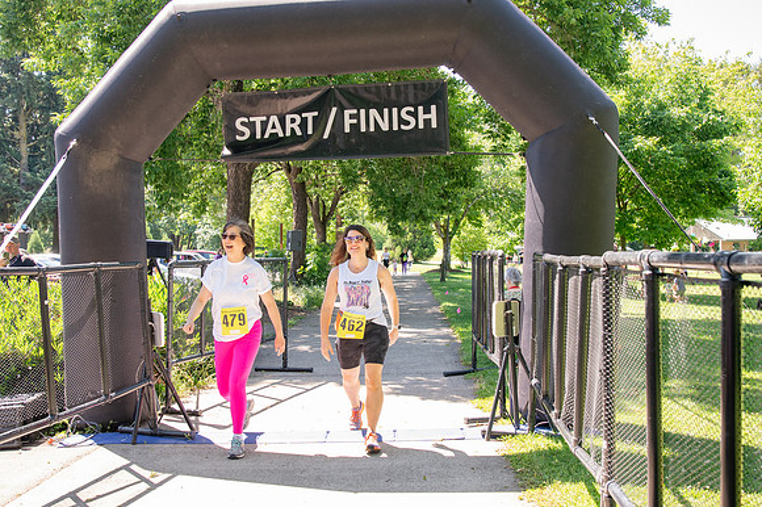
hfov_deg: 53.2
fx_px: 762
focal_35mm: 36
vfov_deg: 36.8
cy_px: 254
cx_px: 381
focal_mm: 24
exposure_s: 1/400
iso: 500
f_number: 4
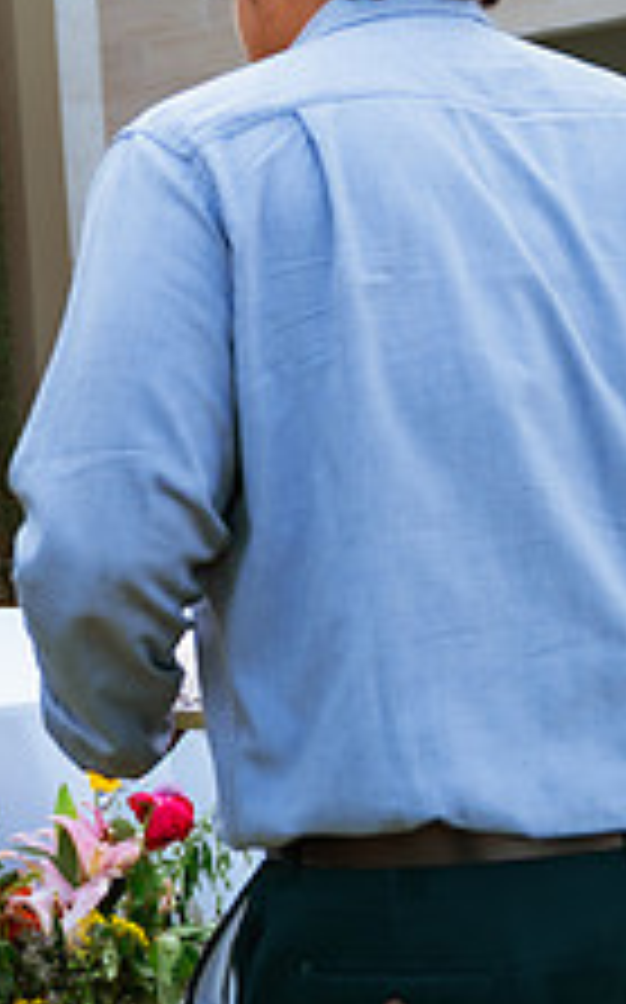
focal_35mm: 76
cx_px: -297
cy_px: 491
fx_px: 2079
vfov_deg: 27.2
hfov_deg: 15.8
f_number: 2.8
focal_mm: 24
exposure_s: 1/1250
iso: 100
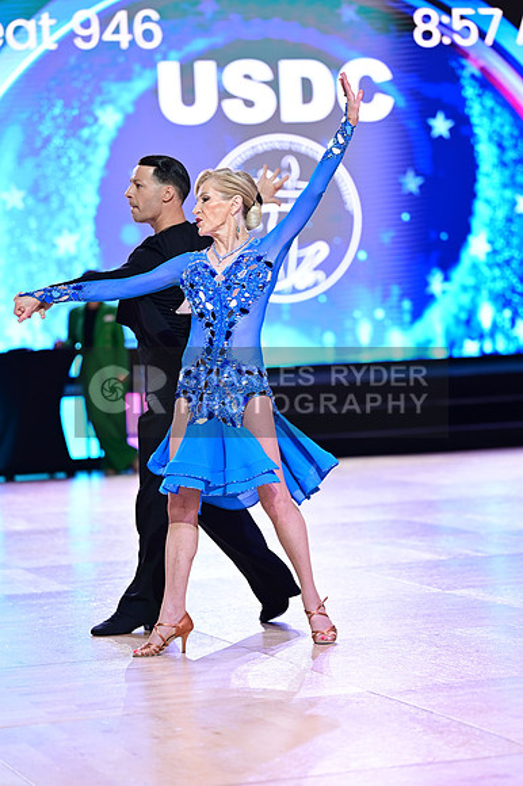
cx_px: 262
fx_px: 2400
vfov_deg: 18.6
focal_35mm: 110
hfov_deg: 12.4
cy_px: 393
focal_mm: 110
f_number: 2.8
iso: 1600
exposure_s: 1/400
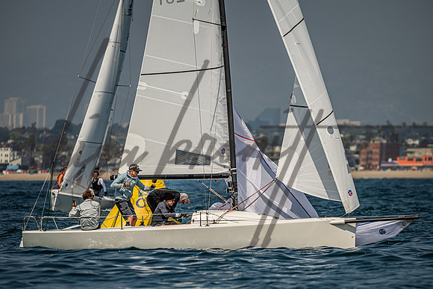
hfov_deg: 4.9
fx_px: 5046
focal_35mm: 419
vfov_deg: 3.3
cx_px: 214
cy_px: 175
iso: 250
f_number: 5.3
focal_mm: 330
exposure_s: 1/4000
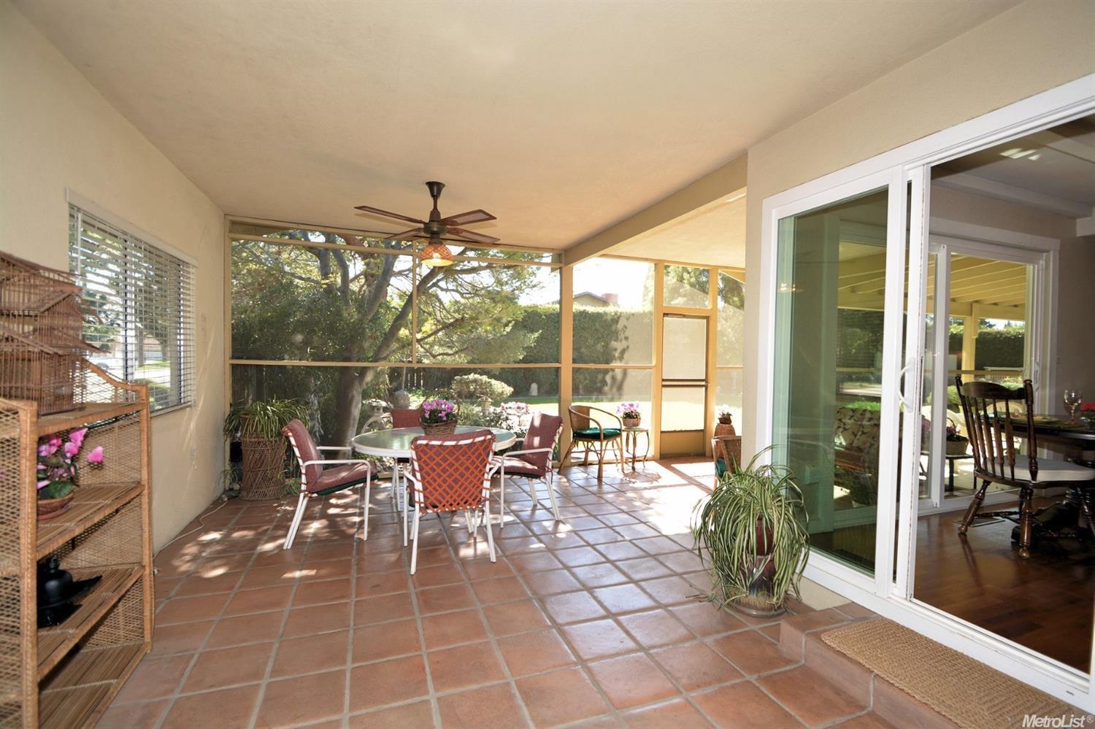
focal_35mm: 15
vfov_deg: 77.3
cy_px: 364
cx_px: 548
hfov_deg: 100.4
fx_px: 456
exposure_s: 1/100
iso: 200
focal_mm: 10
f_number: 5
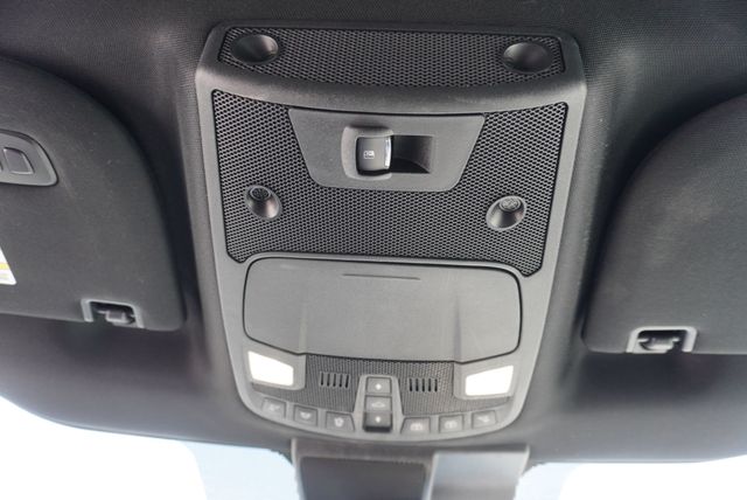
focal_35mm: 24
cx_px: 374
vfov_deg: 53.2
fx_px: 498
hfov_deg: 73.7
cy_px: 250
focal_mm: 16
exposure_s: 1/60
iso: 400
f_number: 4
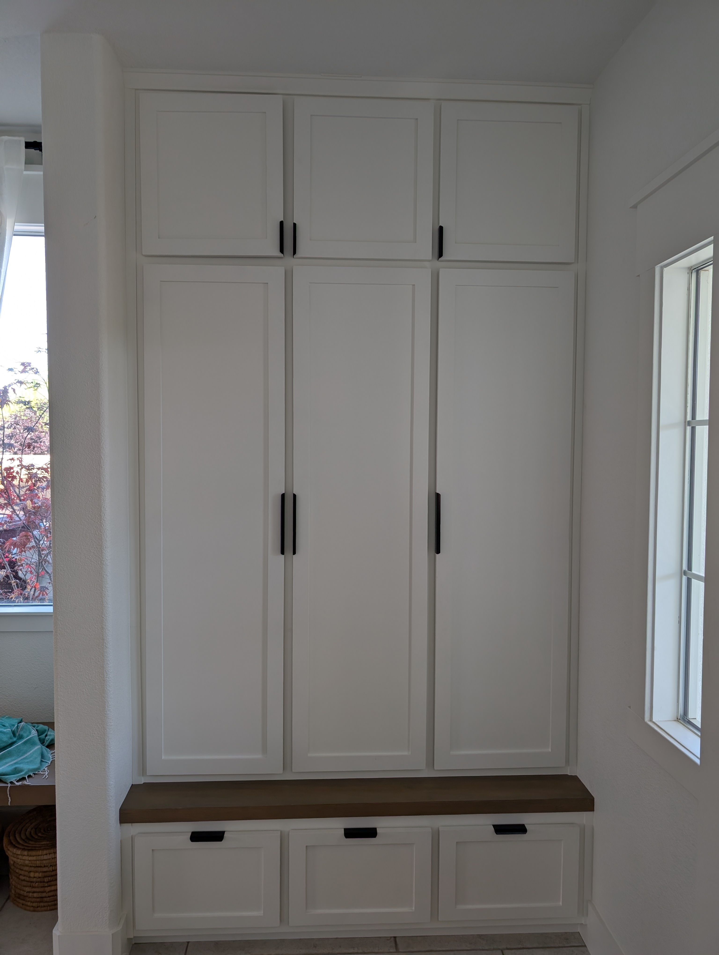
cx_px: 360
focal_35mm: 24
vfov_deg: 71.5
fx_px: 663
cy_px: 478
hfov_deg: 56.9
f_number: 1.68
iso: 22
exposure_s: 1/53.7
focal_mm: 6.9
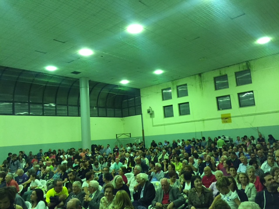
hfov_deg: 61.7
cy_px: 104
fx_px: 234
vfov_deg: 48.2
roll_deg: +4.9
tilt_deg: +8.8
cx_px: 140
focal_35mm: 29
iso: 250
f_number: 2.2
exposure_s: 1/25
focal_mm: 4.15
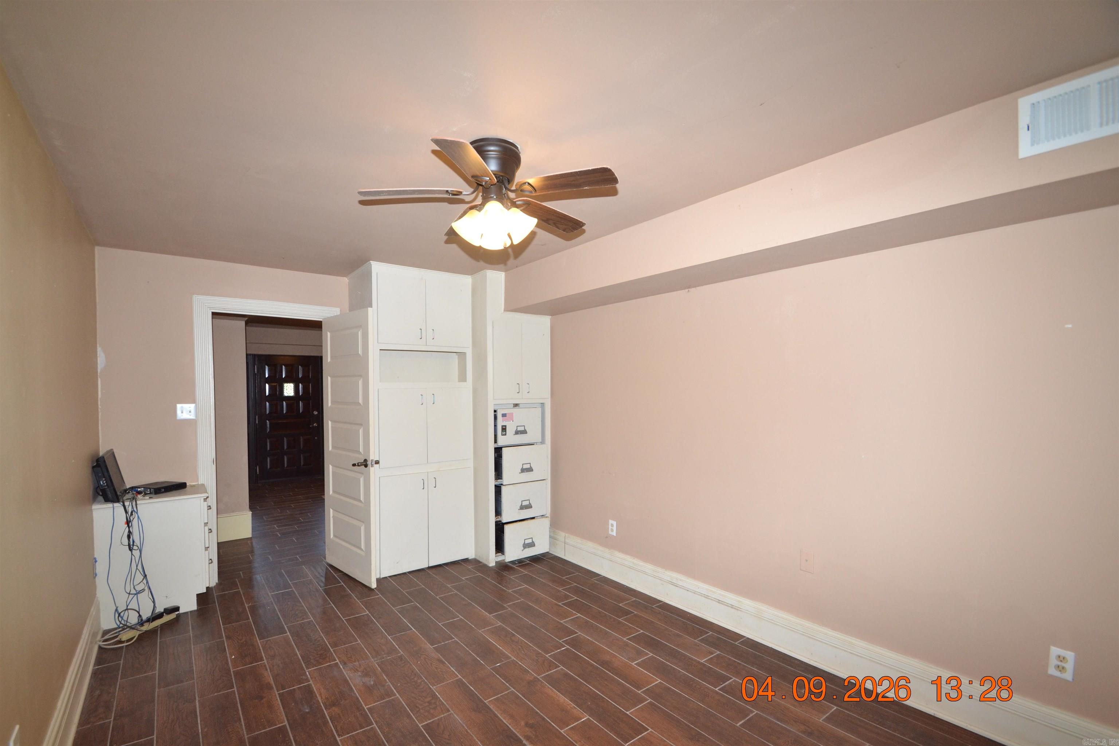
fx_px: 466
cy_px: 373
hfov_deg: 100.4
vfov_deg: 77.3
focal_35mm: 15
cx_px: 560
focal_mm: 10
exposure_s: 1/60
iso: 800
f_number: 8
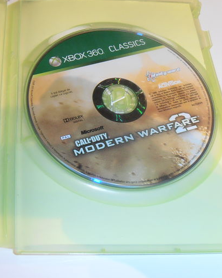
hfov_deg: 29.8
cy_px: 111
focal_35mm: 46
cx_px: -16
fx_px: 378
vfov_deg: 40.2
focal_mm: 4.2
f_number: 3
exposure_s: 1/30
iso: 125
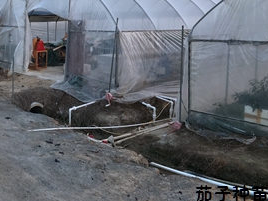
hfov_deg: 38.7
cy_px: 49
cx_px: 48
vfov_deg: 30.3
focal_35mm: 47
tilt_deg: -5.6
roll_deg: -0.6
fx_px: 364
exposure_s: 1/322
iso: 20
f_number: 1.8
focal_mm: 3.99
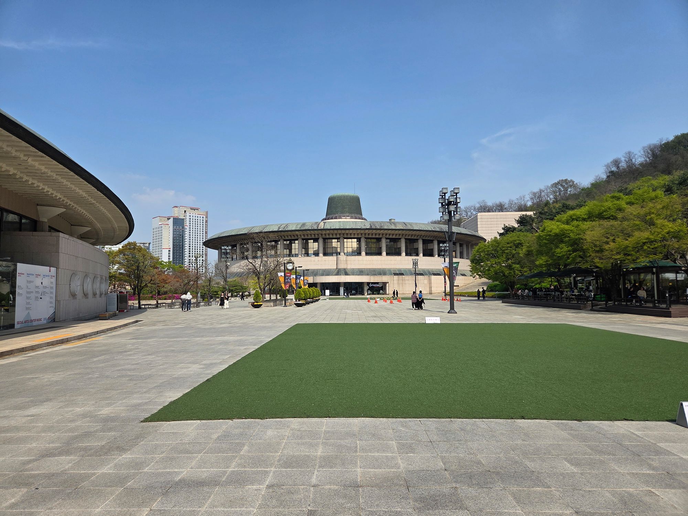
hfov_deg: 73.9
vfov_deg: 58.9
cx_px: 344
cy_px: 258
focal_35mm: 23
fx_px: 457
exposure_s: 1/5004
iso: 80
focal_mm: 5.4
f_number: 1.8
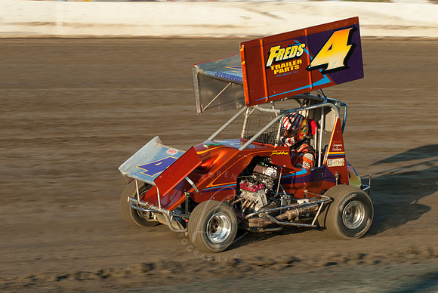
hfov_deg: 17.0
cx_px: 219
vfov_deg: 11.4
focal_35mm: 120
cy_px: 146
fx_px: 1461
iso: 400
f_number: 7.1
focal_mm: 80
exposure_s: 1/400
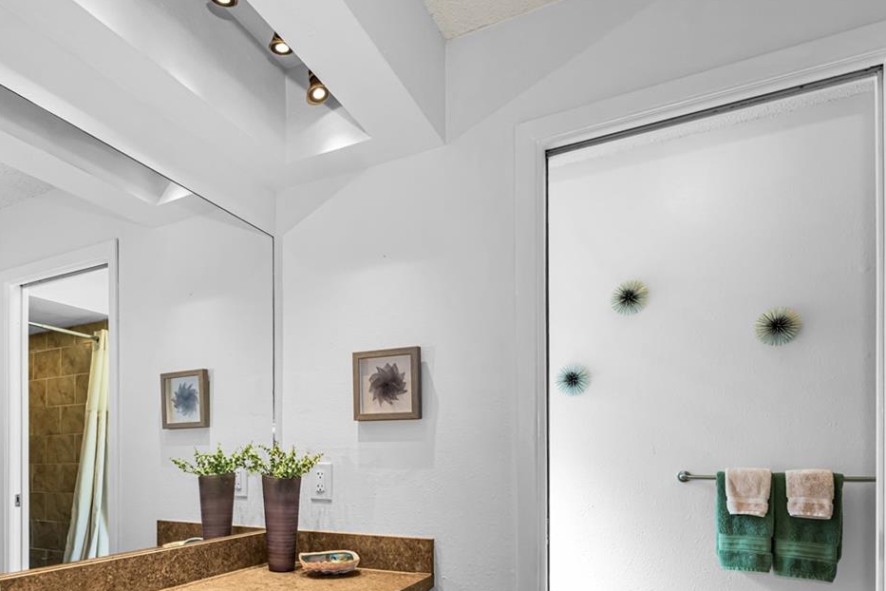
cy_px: 447
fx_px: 591
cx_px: 300
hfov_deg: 71.7
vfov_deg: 50.8
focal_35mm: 24
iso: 160
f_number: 8
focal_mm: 14
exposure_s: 1/40
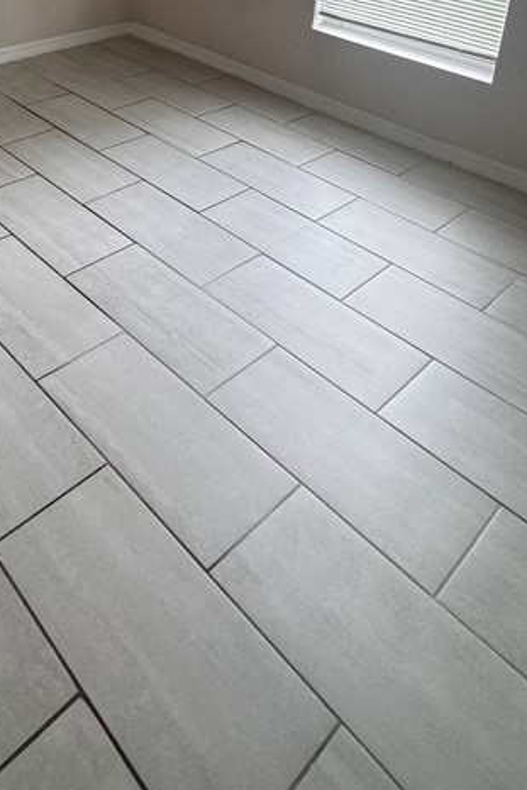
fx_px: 702
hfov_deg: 39.9
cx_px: 124
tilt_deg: -19.0
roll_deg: -2.1
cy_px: 39
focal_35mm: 32
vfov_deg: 50.1
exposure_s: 1/120
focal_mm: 2.22
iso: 100
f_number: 2.2
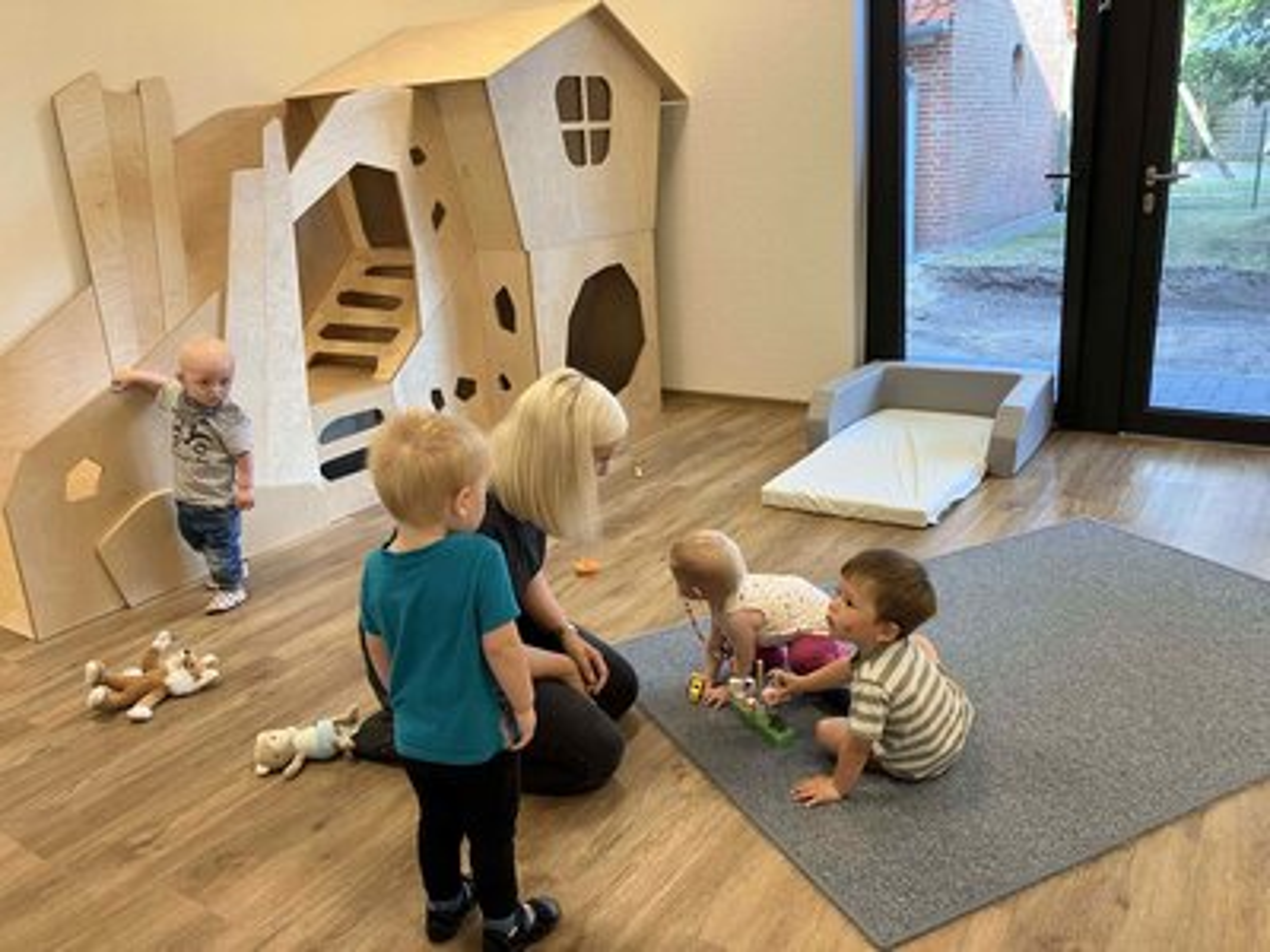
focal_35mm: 28
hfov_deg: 63.4
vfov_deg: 49.7
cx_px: 635
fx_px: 1027
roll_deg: +3.4
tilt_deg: -17.4
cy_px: 476
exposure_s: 1/50
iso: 64
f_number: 1.8
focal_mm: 3.99
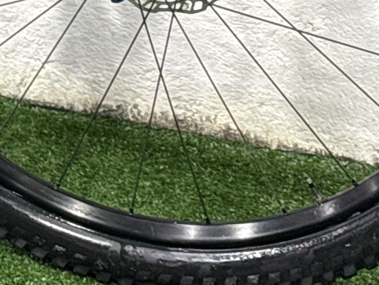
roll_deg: -2.2
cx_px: -300
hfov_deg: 9.1
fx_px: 2278
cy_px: -294
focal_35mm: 208
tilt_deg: -18.6
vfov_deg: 6.9
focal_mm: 6.76
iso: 200
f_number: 1.78
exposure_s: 1/60
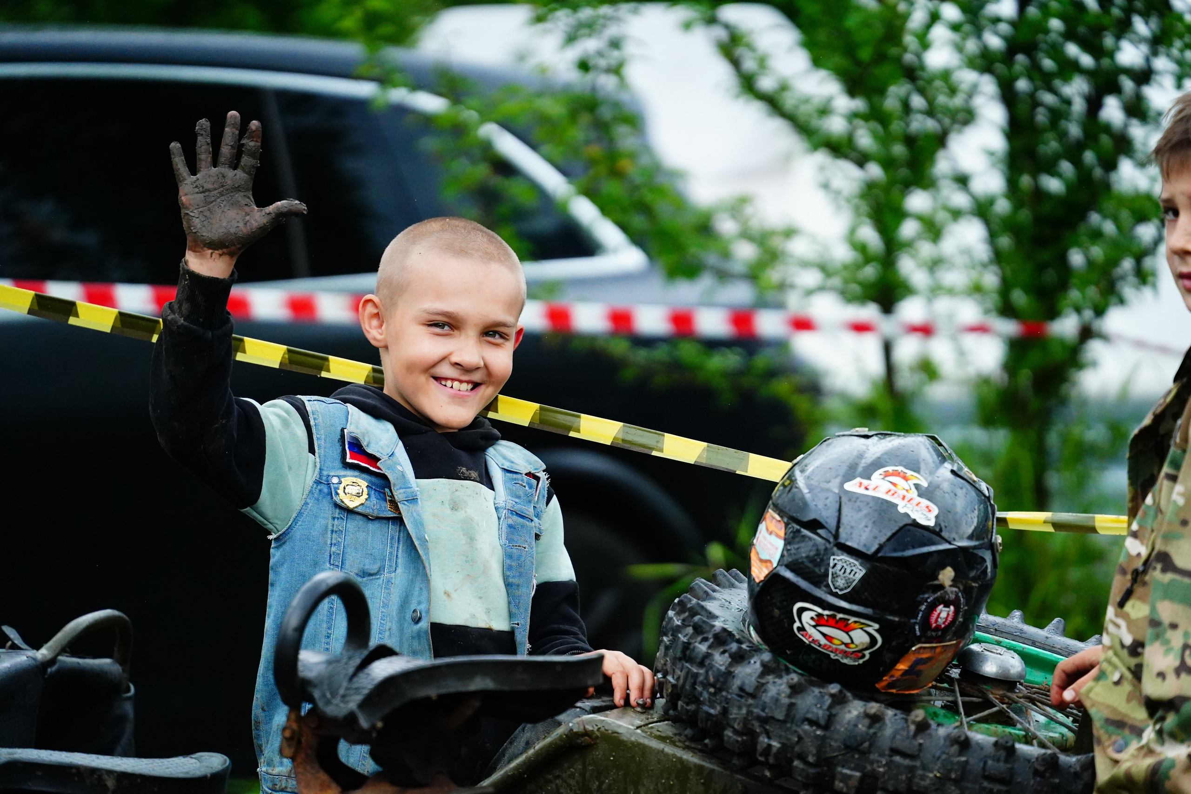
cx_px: 596
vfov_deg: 7.6
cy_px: 397
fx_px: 5955
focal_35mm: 180
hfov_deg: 11.4
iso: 5000
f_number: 3.5
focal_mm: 180
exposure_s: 1/6400
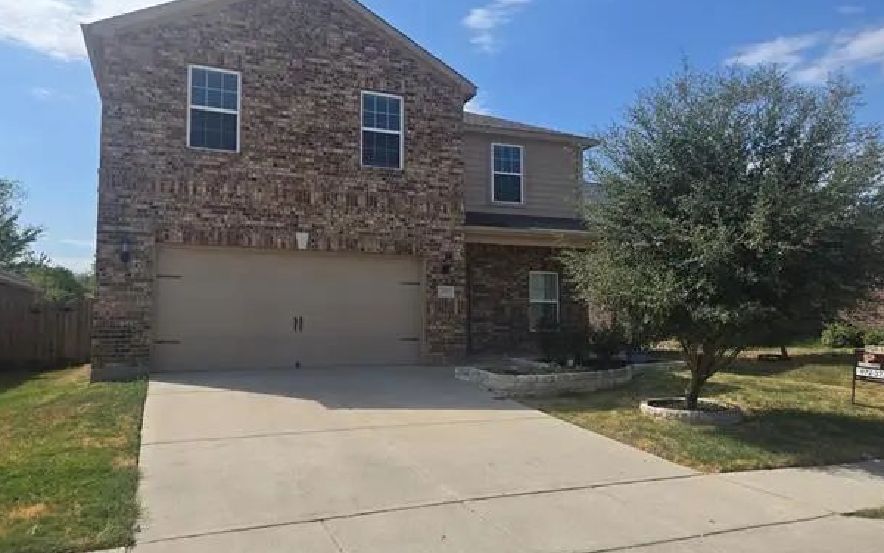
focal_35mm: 26
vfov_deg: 47.6
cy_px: 262
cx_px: 420
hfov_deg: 70.4
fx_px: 626
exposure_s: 1/2259
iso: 25
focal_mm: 5.4
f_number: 1.8
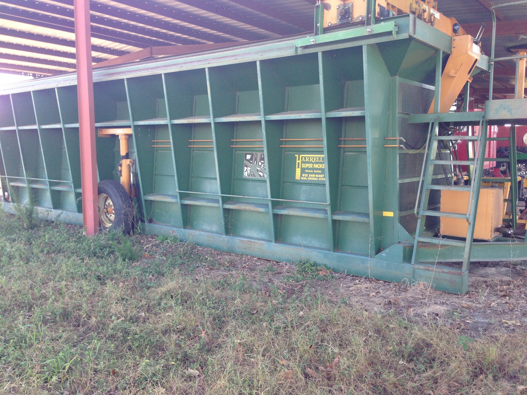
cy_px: 198
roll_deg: -0.3
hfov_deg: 55.4
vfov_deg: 42.9
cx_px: 264
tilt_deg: -5.9
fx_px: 502
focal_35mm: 33
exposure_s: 1/120
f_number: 2.4
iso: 64
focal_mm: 4.12
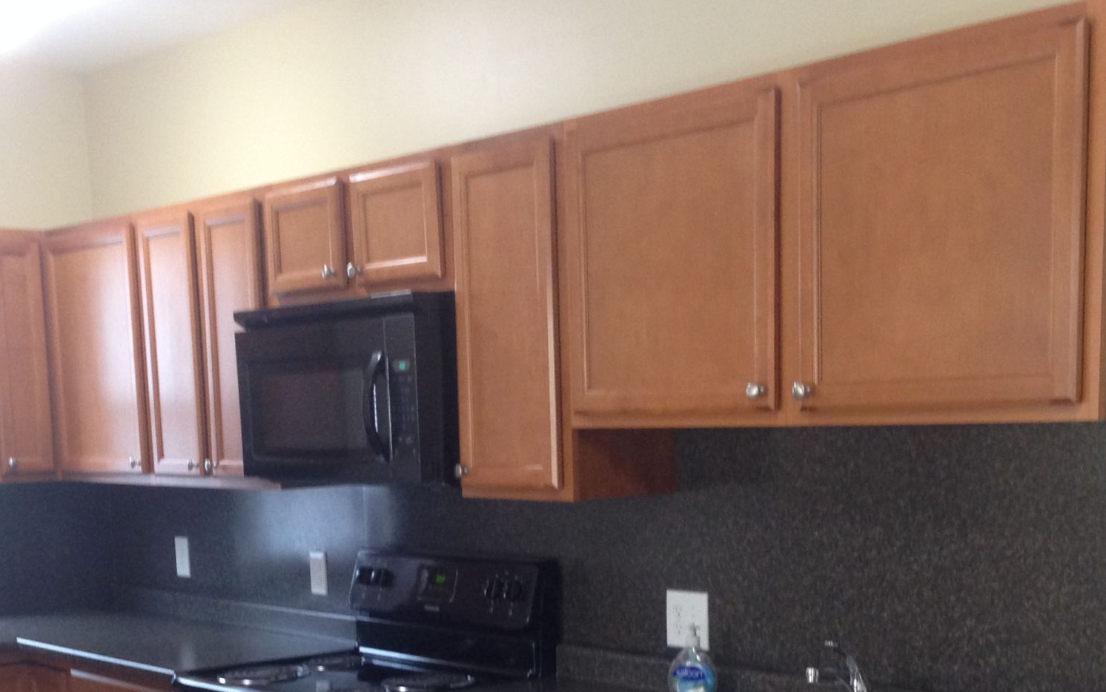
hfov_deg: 34.0
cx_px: 500
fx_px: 1809
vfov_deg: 21.0
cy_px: 680
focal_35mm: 60
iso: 160
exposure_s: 1/20
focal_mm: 4.12
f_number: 2.4
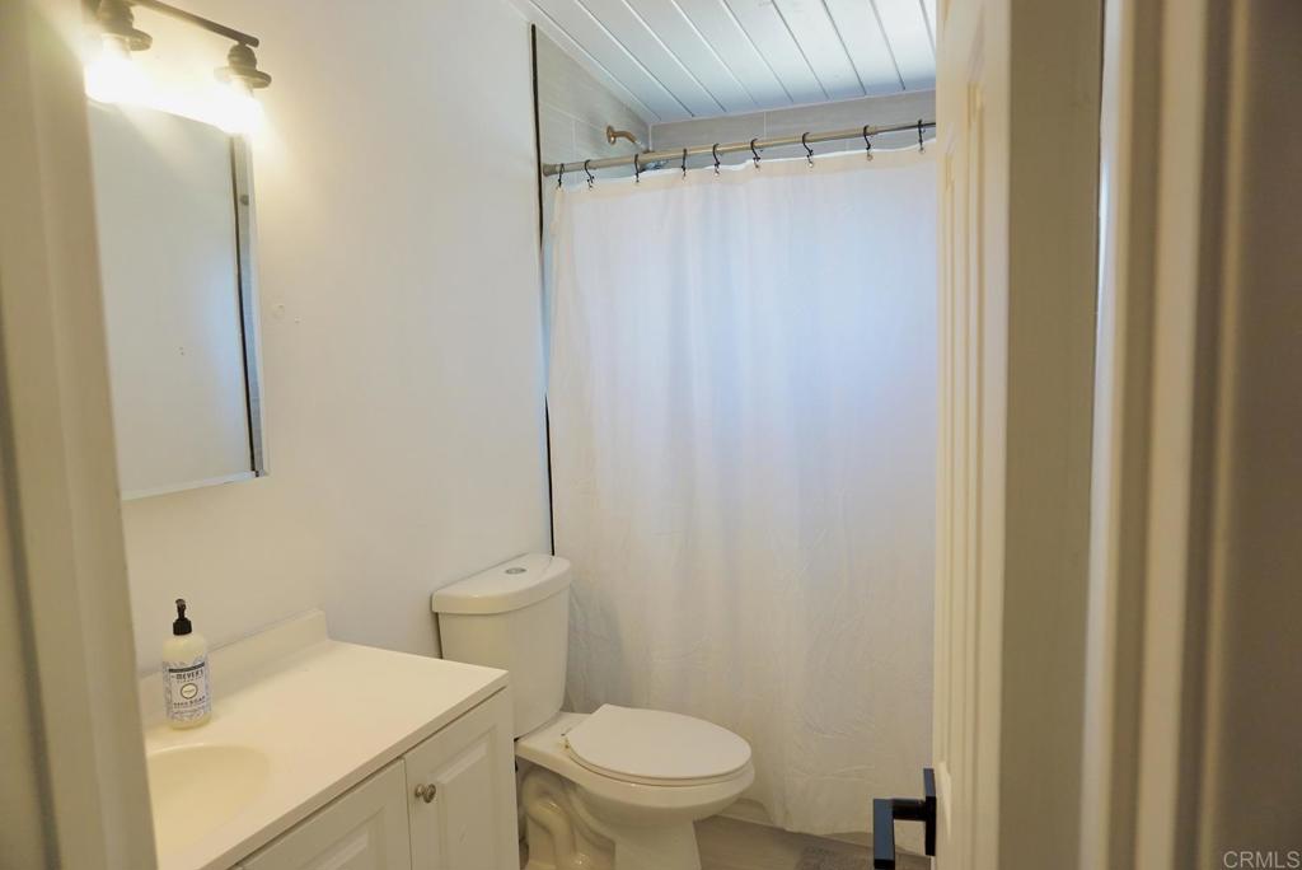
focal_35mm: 24
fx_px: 868
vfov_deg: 53.2
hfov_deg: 73.7
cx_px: 651
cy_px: 435
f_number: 4
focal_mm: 16
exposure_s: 1/160
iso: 1000
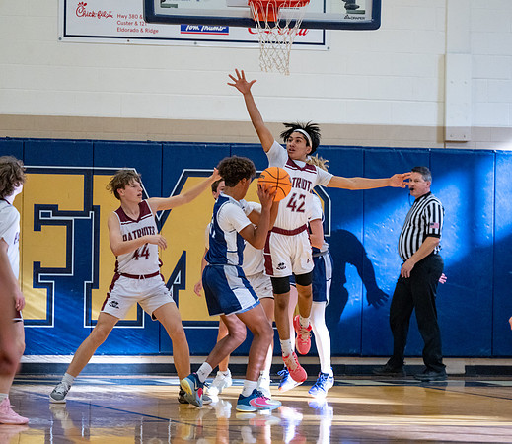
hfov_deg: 7.8
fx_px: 3772
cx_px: 340
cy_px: 218
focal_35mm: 241
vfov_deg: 6.7
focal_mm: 200
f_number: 2.8
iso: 5000
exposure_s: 1/1000
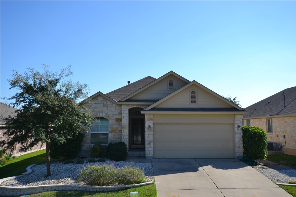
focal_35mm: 36
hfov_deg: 53.1
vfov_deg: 36.9
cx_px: 148
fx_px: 296
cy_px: 98
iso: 100
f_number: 8
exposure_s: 1/250
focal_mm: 24
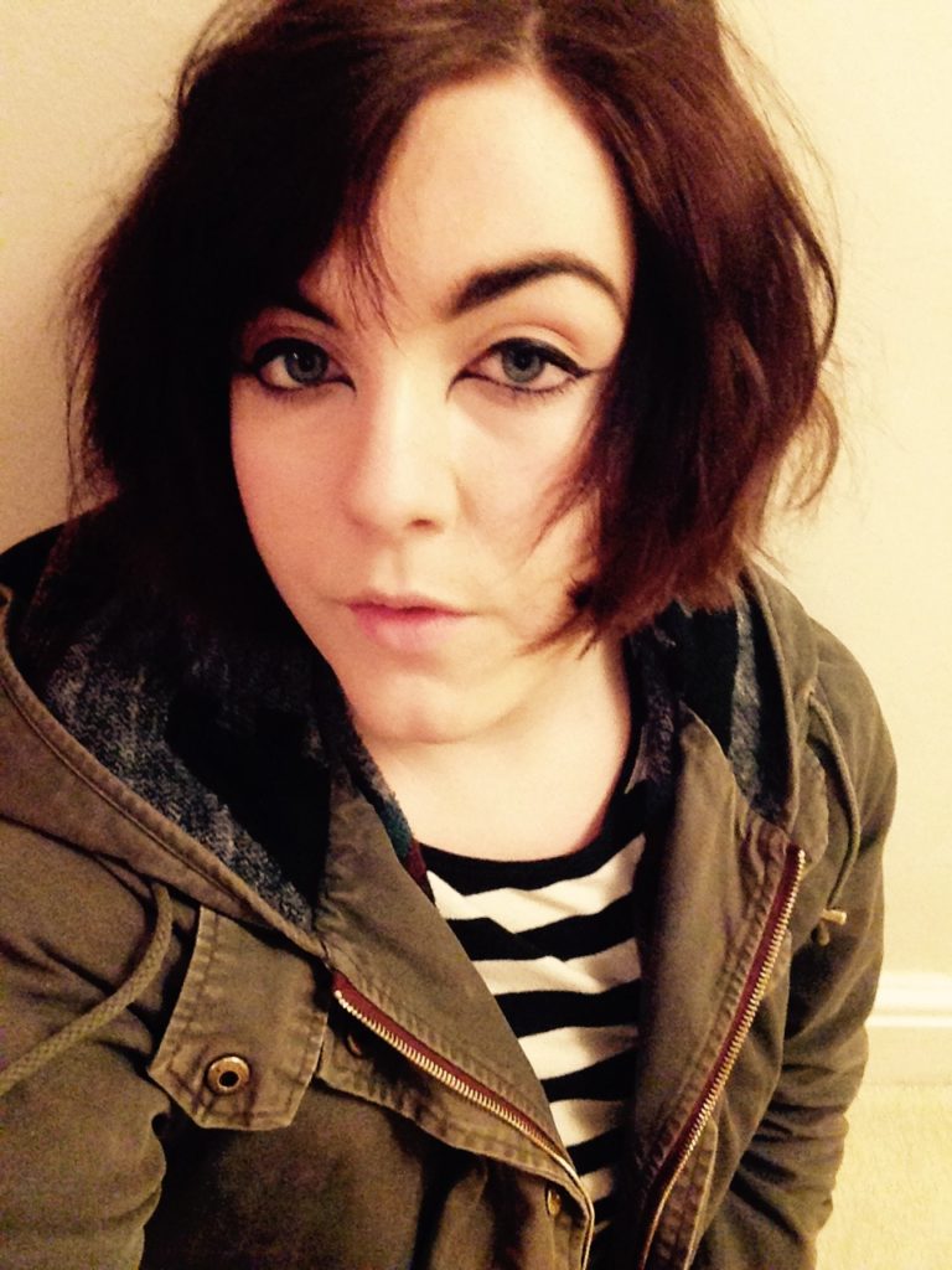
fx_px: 1210
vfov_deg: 55.4
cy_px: 635
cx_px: 476
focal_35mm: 33
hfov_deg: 42.9
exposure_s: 1/15
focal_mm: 2.15
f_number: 2.4
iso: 500
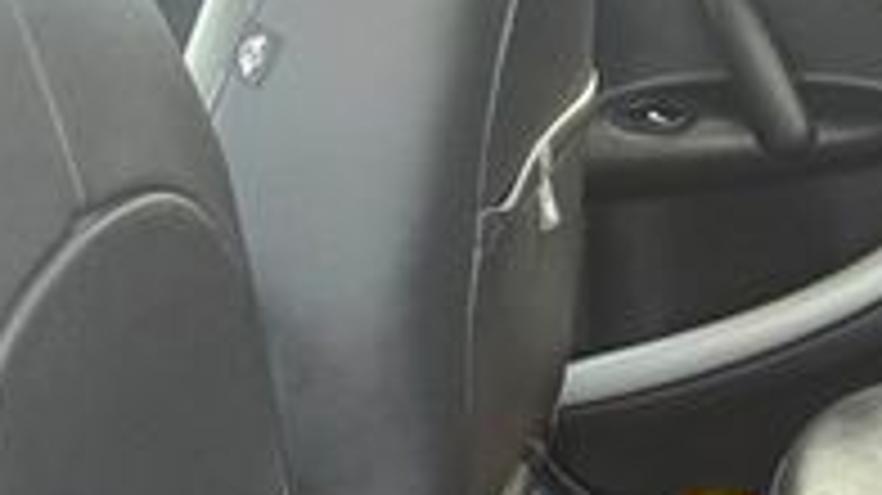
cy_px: 774
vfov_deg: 13.7
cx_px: 1058
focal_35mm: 82
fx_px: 1917
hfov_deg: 23.7
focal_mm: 6.3
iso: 640
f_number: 1.7
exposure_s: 1/120
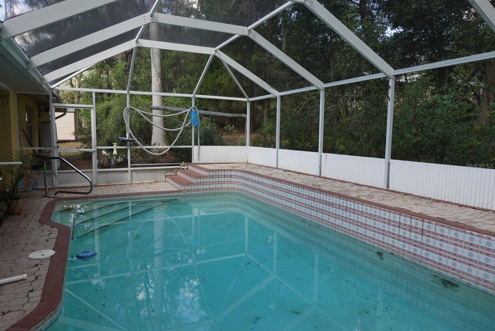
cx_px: 248
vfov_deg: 53.2
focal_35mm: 24
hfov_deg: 73.7
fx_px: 330
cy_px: 166
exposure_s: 1/125
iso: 125
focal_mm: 9.4
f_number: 4
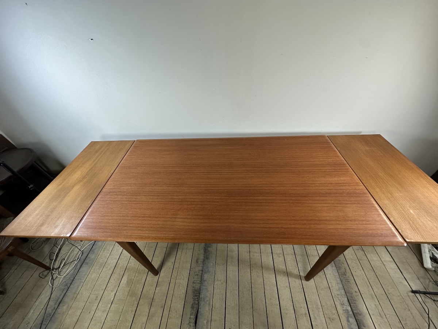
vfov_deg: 85.7
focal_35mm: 14
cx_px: 219
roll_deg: +2.8
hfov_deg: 102.1
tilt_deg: -41.2
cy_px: 164
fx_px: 177
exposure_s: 1/100
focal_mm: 2.22
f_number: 2.2
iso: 160
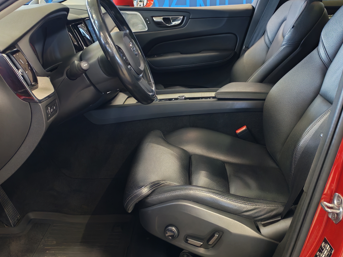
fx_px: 446
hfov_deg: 42.1
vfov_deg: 32.1
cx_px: 183
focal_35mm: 45
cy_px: 103
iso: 753
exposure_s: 1/50
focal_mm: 6.12
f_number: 1.9
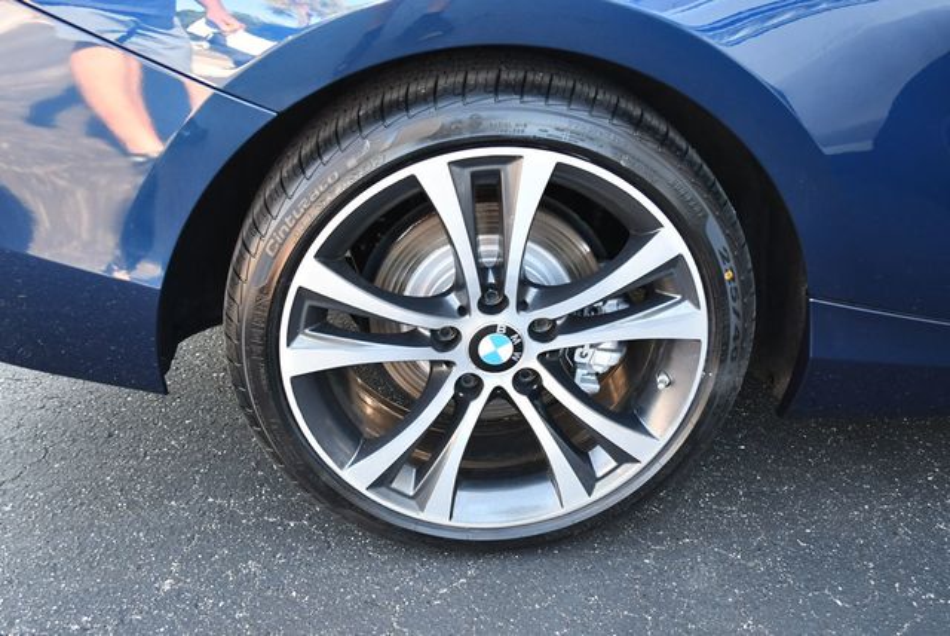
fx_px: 951
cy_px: 318
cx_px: 475
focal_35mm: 36
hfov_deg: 53.1
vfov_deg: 36.9
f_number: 3.5
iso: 720
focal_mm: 18
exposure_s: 1/250
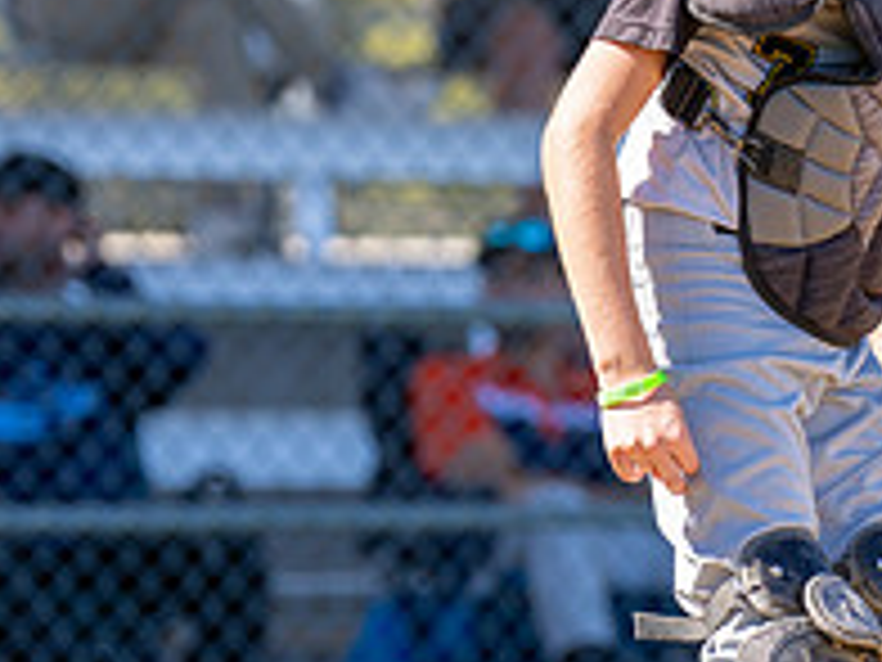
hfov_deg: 4.9
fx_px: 10243
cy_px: 177
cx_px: 809
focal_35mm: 402
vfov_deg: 3.7
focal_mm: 131
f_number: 2.8
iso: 100
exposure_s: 1/1250
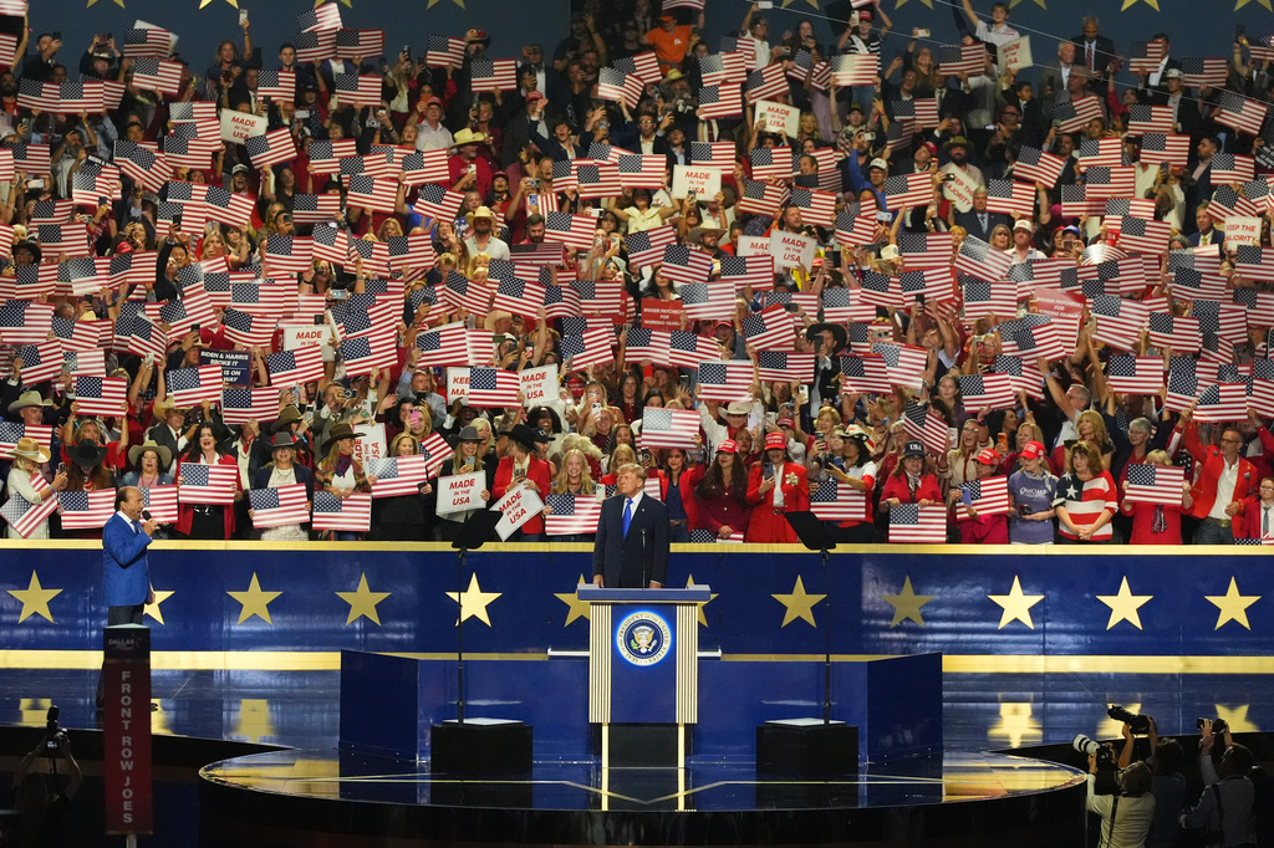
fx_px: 7075
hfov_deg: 10.3
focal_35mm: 200
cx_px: 637
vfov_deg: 6.9
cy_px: 424
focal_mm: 200
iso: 6400
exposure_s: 1/500
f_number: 4.5
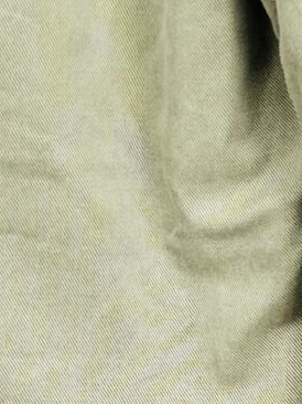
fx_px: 1957
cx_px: 330
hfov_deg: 8.8
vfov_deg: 11.7
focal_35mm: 168
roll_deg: +0.6
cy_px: 108
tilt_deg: -14.4
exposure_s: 1/843
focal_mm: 6.86
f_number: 1.78
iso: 80
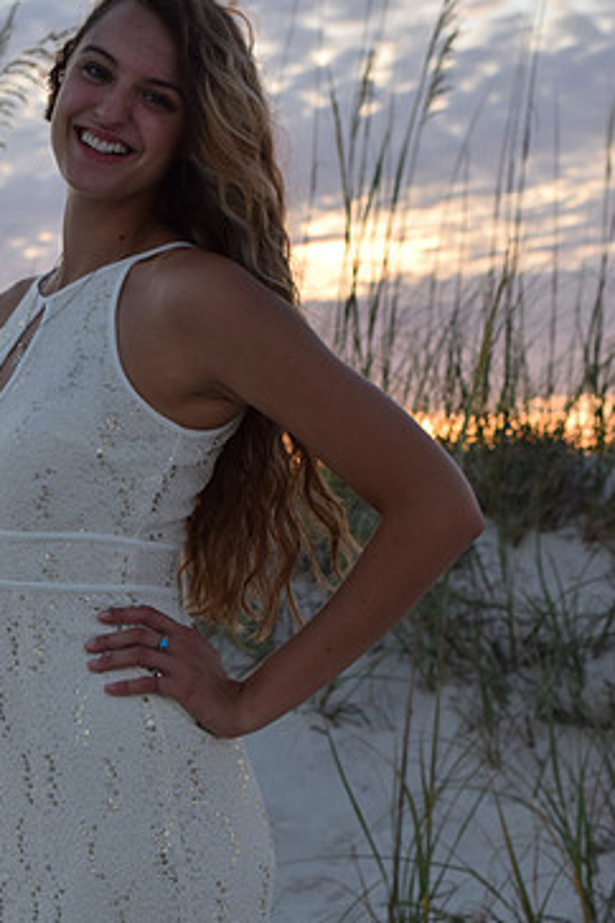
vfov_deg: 17.1
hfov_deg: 11.4
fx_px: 3075
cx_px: 139
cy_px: 478
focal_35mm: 120
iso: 400
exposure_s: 1/200
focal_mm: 50
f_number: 7.1
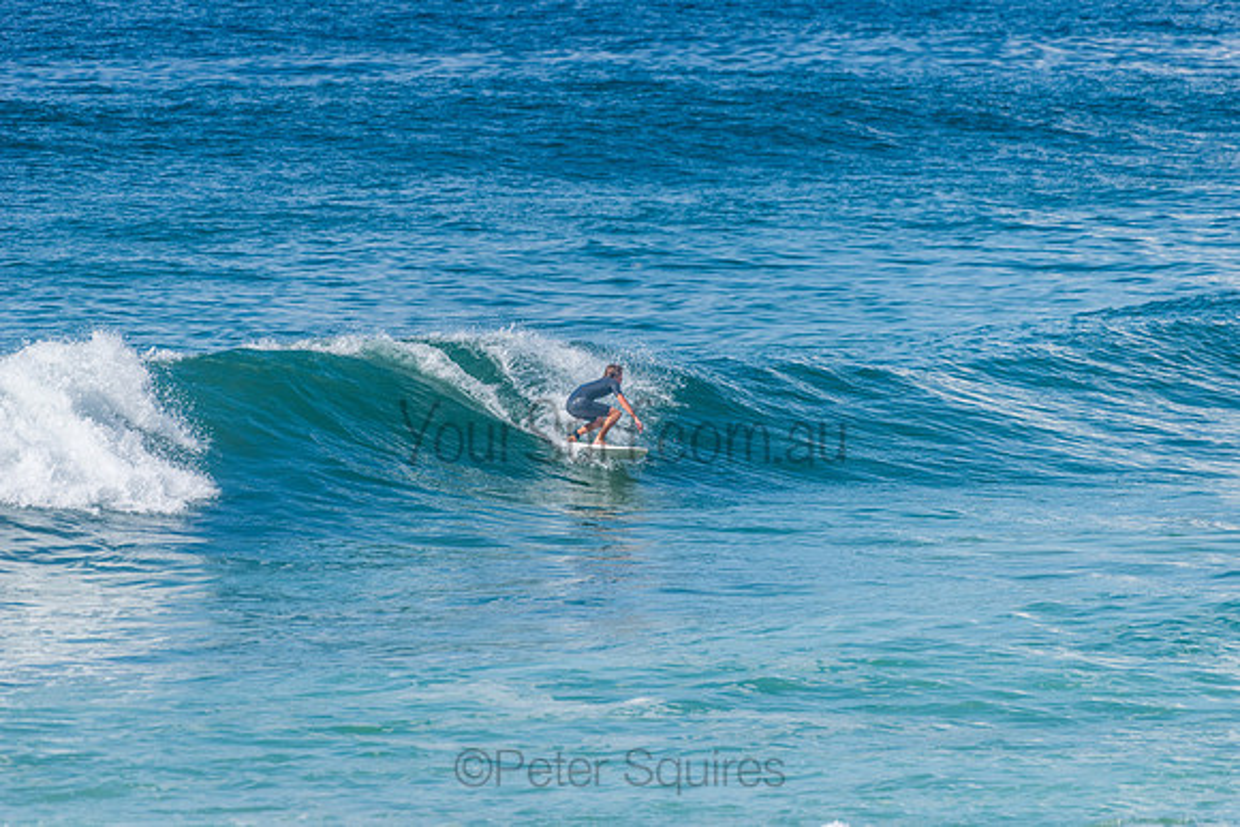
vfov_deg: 2.8
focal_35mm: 500
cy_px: 414
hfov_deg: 4.1
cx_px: 620
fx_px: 17225
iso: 180
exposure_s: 1/2000
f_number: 5.6
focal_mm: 500
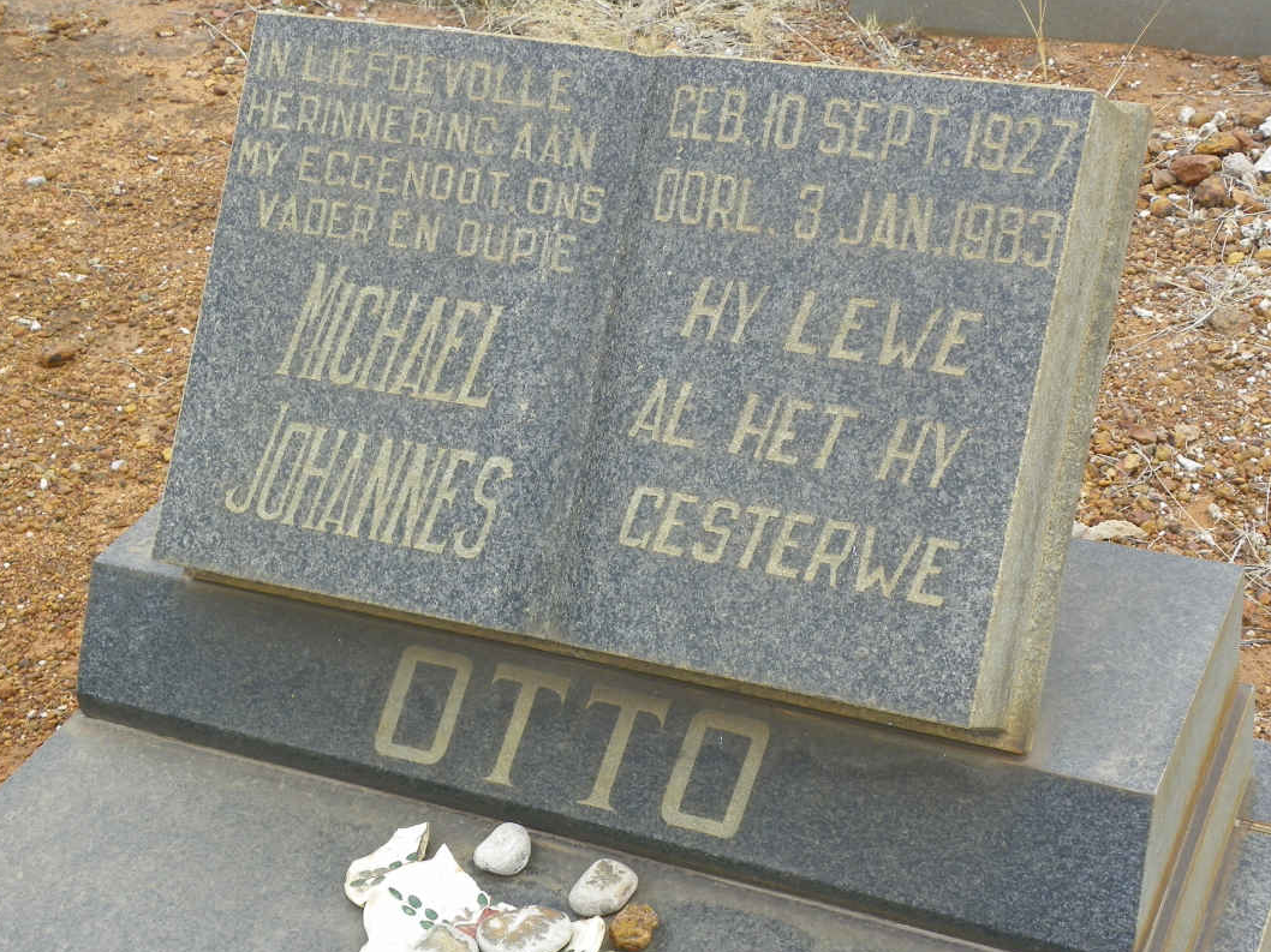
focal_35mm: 59
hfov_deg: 32.7
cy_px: 480
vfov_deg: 24.8
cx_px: 638
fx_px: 2166
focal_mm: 9.2
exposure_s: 1/160
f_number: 4.5
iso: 64
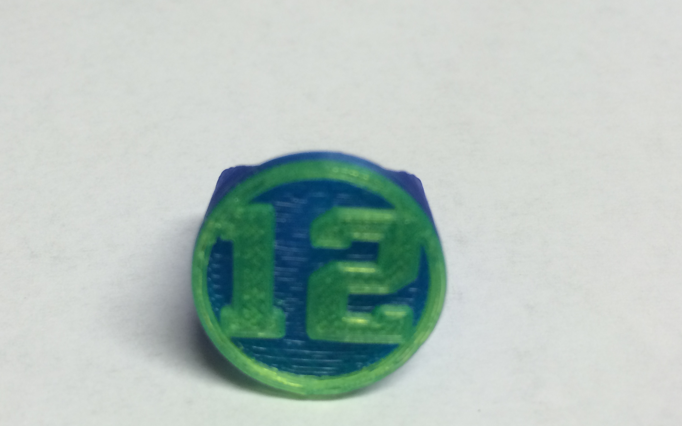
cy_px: 257
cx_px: 298
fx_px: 762
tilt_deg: -47.0
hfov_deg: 48.1
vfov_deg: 31.2
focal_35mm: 41
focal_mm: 4.15
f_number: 2.2
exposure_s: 1/30
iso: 32
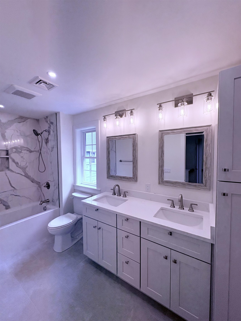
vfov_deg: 102.1
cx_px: 120
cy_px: 160
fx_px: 130
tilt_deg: -2.5
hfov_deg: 85.7
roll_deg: +1.3
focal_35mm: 14
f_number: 2.2
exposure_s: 1/252
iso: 64
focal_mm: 2.22
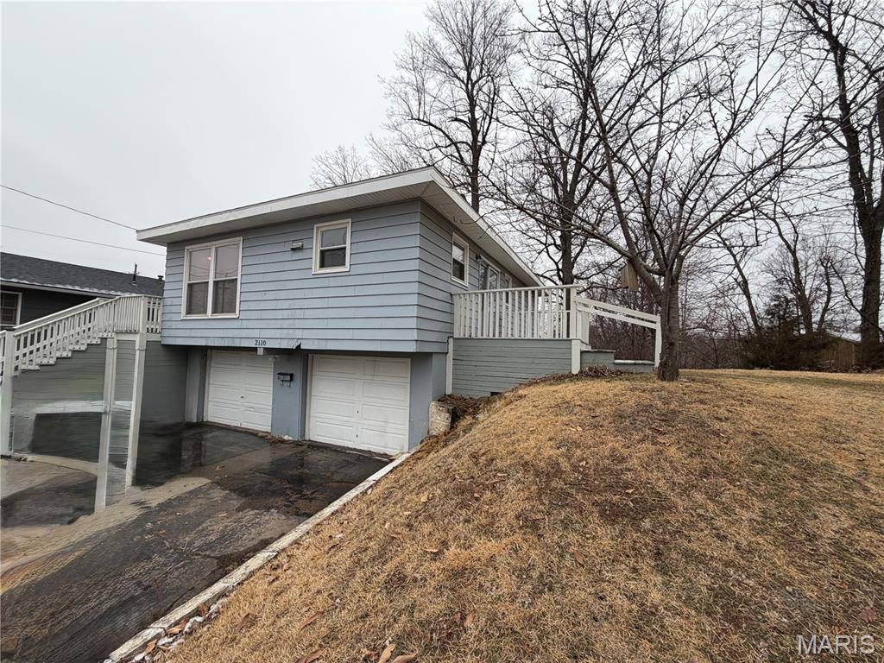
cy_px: 332
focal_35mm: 14
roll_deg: -1.8
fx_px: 358
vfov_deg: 85.7
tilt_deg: +2.3
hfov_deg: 102.1
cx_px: 442
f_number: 2.2
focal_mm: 2.22
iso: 50
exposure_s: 1/368
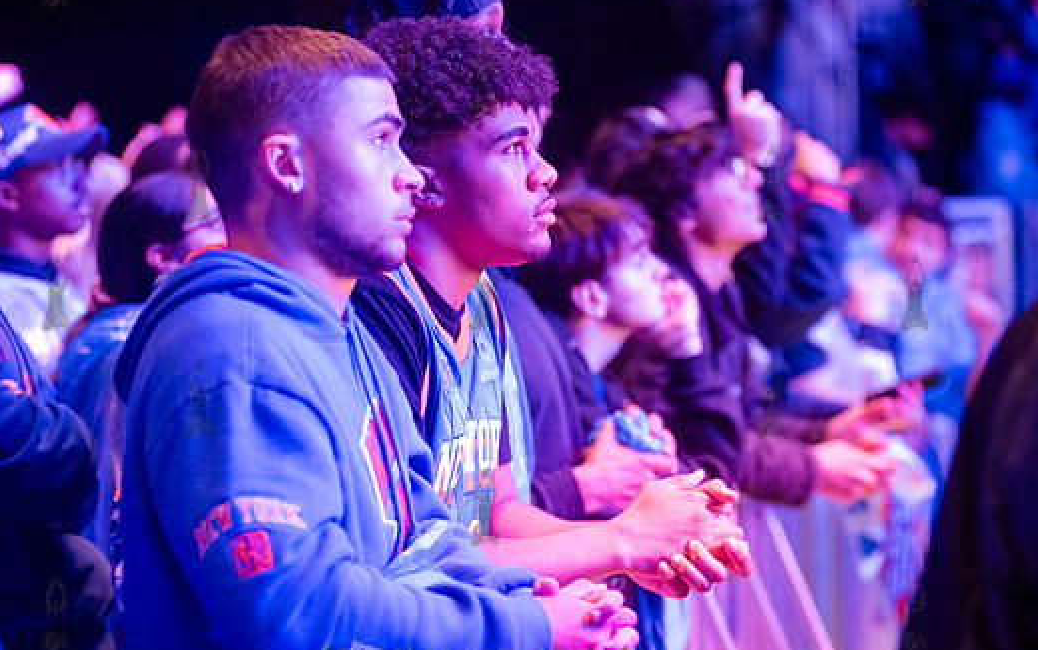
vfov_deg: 9.9
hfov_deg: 15.8
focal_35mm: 132
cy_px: 271
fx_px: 3735
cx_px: 477
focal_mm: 100
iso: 6400
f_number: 3.2
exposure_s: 1/160
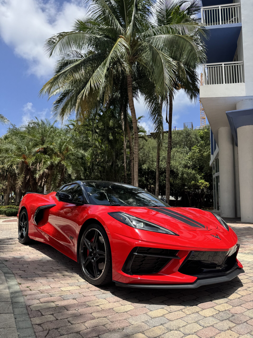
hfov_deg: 56.8
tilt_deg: +8.1
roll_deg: -0.1
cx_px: 126
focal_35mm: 24
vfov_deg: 71.6
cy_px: 169
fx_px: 234
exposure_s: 1/2506
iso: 80
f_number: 1.78
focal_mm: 6.76
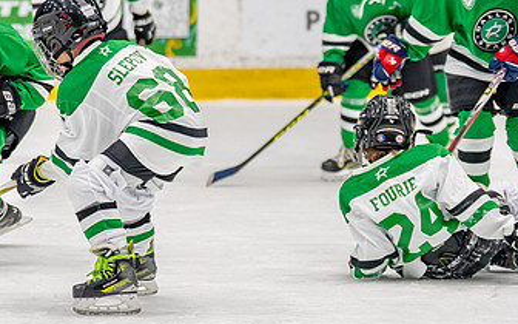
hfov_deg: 7.3
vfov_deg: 4.6
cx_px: 40
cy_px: 32
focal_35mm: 287
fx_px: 4052
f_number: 2.8
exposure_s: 1/1250
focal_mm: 111
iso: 1000
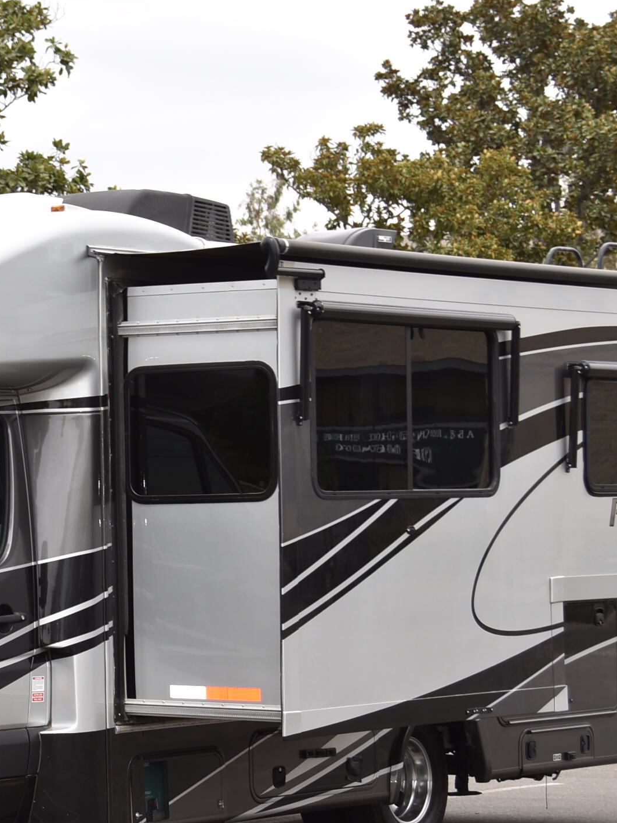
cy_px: 523
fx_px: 3184
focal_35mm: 134
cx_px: -36
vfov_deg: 14.7
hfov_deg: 10.9
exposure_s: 1/200
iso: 100
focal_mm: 44
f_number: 8
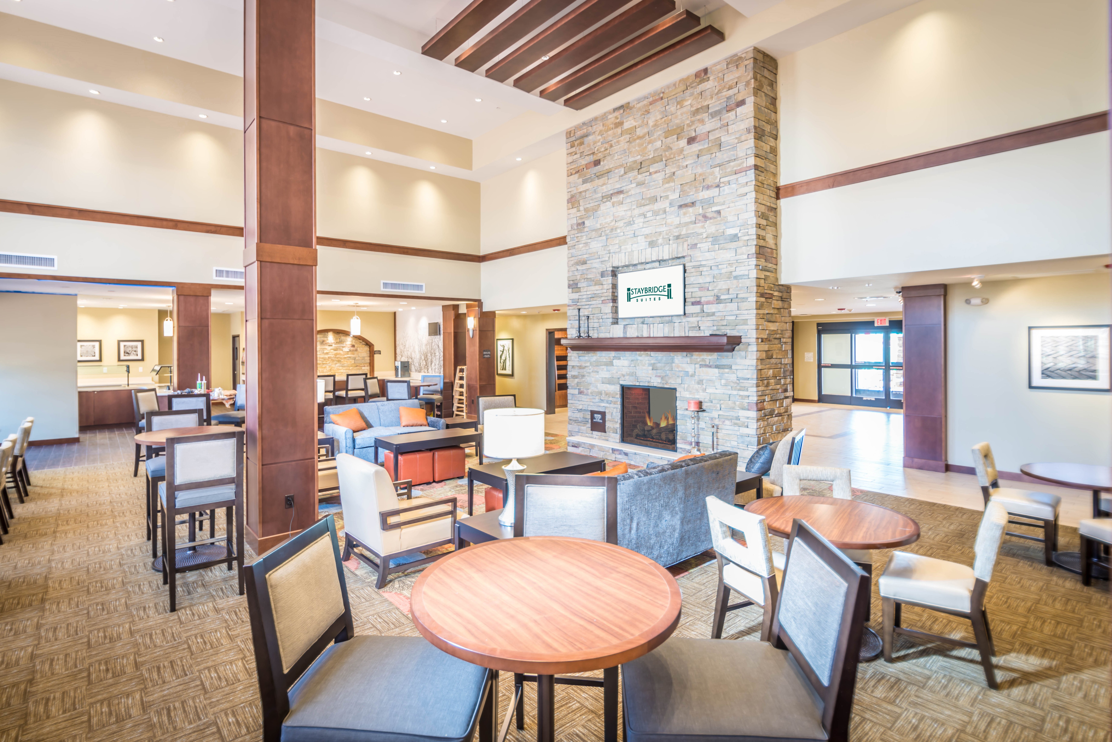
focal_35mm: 18
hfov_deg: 90.0
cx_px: 556
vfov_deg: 67.4
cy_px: 371
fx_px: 556
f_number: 4.2
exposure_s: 1/3
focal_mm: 18
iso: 100
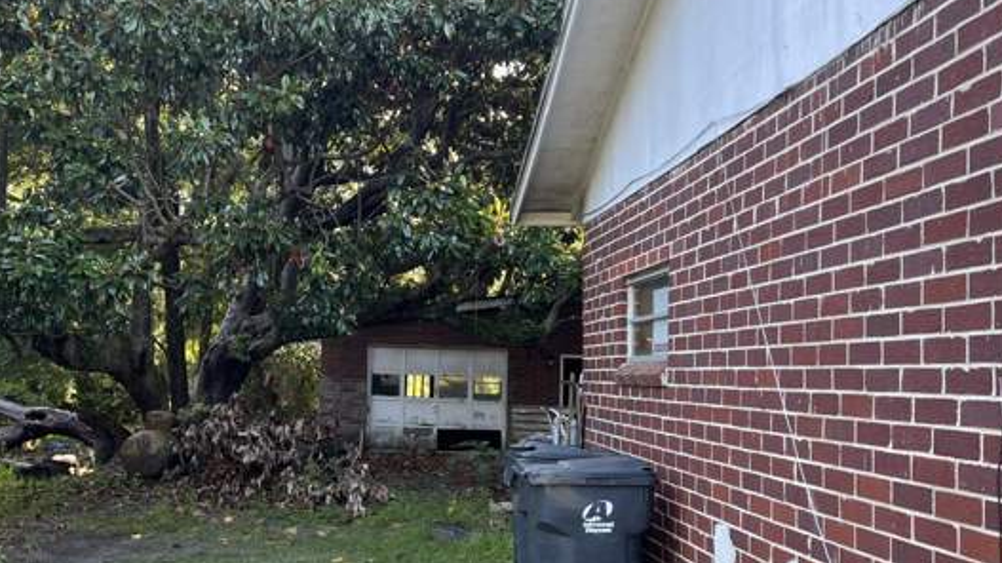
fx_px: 1142
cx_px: 418
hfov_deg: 47.2
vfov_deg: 27.7
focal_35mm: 43
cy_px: 297
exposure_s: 1/121
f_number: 1.5
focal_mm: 5.7
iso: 40
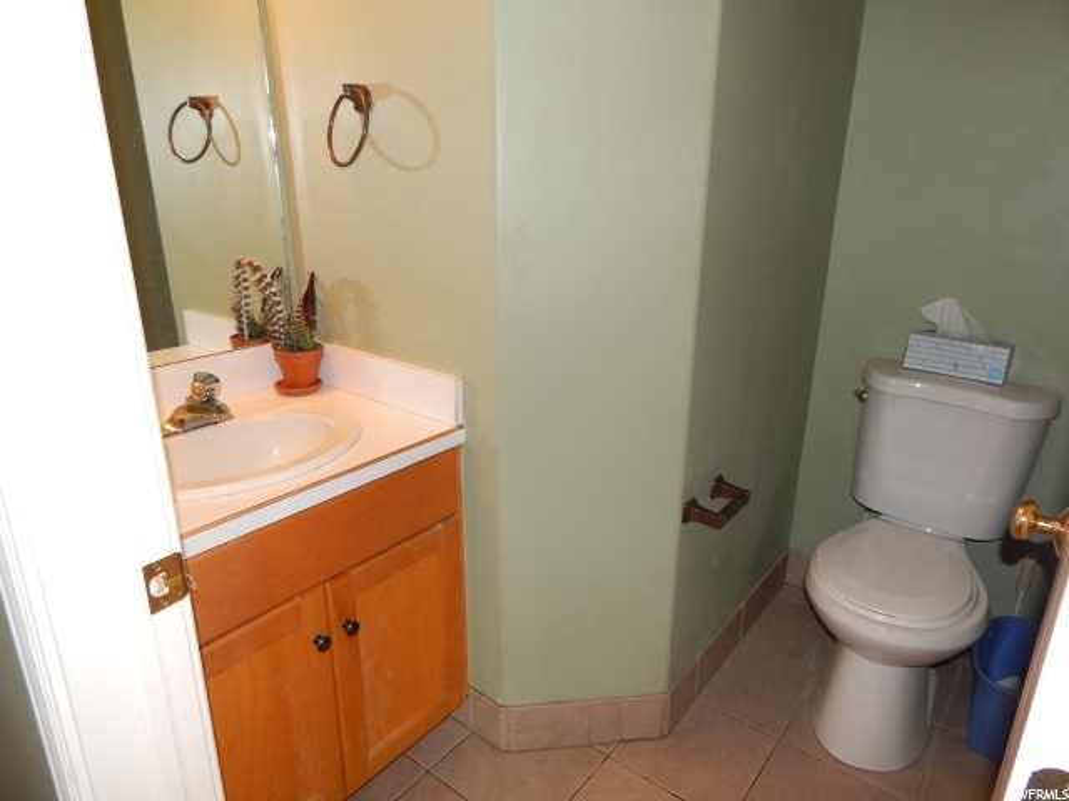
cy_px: 400
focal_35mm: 23
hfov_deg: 73.9
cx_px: 534
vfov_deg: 58.9
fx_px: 710
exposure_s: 1/30
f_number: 3
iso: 200
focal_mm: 4
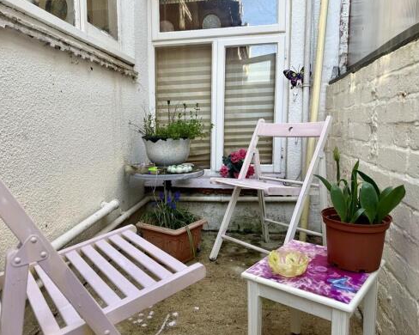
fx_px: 347
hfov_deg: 61.9
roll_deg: +0.6
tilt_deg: -5.9
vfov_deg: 51.5
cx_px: 179
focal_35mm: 28
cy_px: 170
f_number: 1.78
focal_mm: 6.76
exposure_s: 1/200
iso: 64
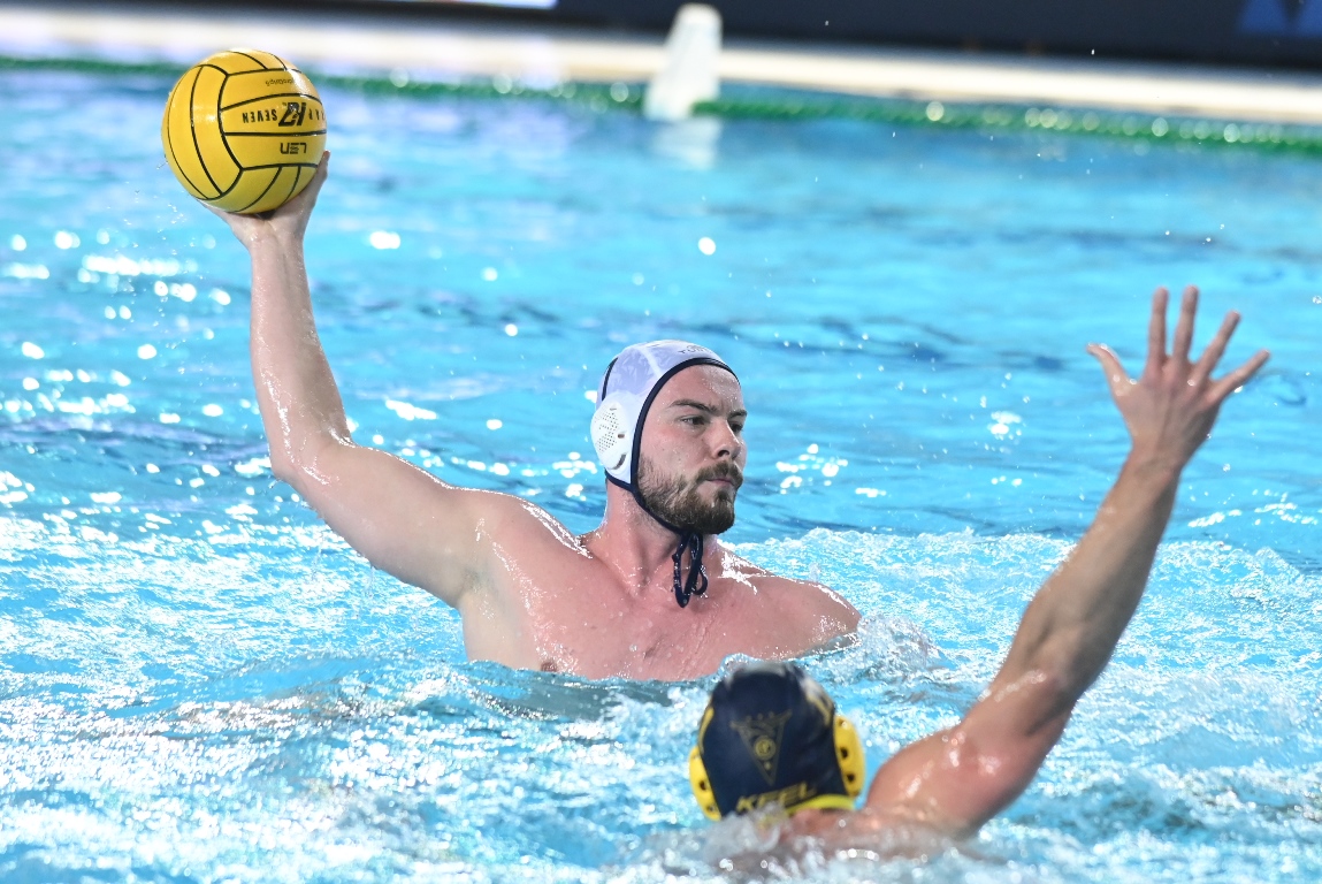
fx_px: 11025
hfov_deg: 6.9
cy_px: 442
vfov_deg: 4.6
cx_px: 661
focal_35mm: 300
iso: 4000
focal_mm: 200
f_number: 3.5
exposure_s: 1/640
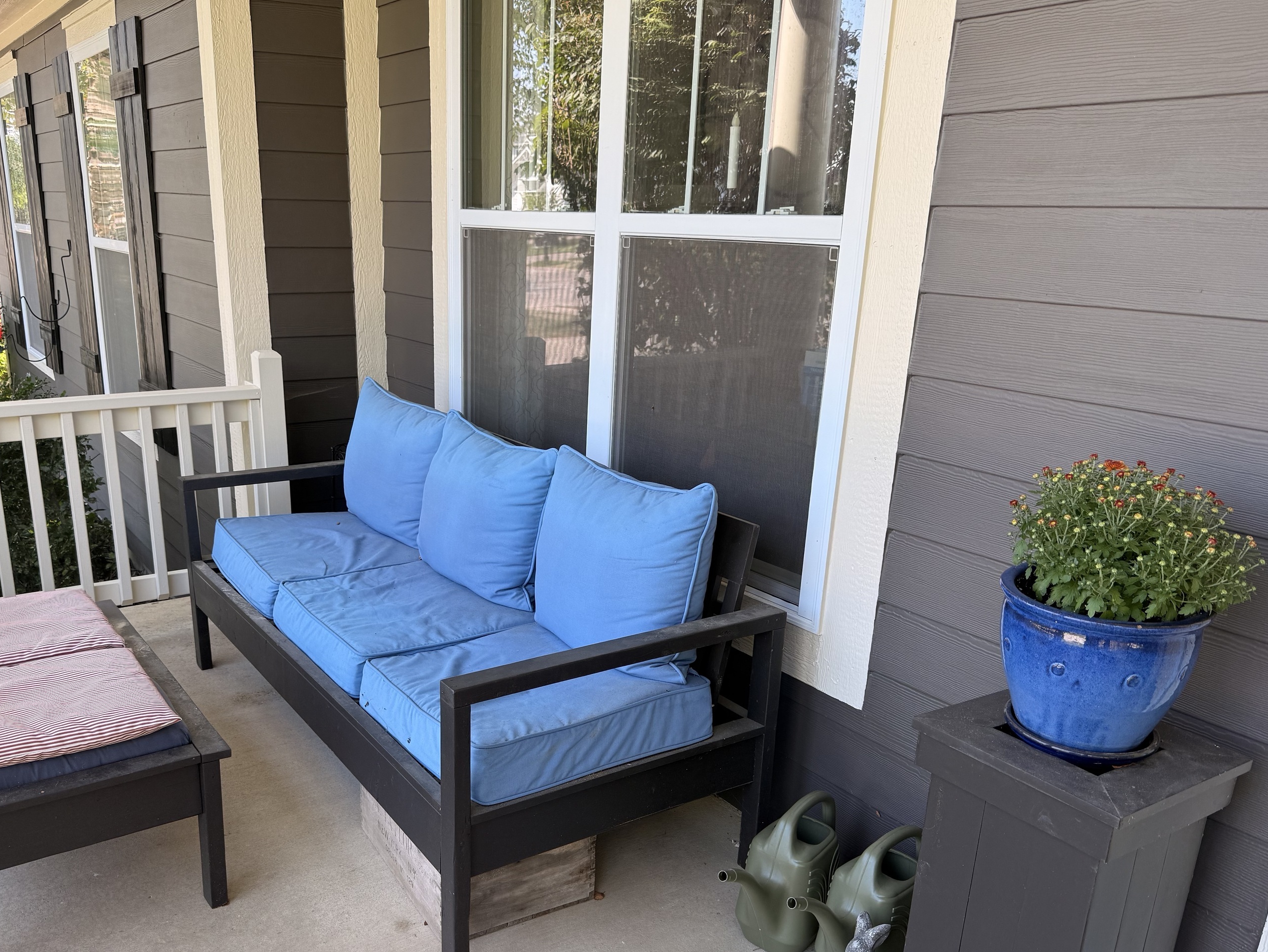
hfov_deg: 61.2
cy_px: 567
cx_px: 516
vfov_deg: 48.0
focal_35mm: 29
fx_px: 1062
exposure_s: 1/246
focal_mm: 6.76
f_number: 1.78
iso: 64
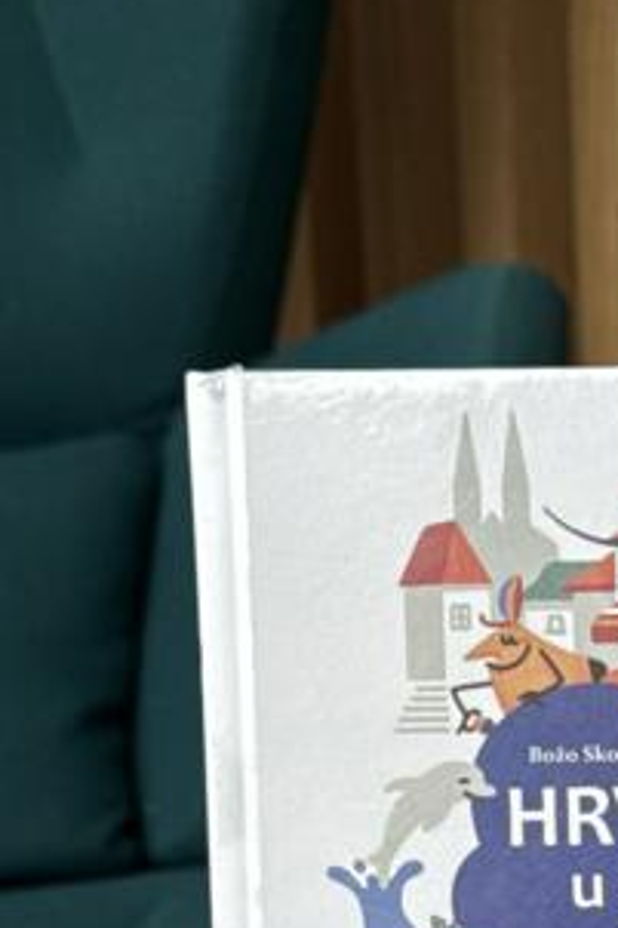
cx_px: 839
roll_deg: +0.7
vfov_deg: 15.0
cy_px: 1198
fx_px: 3377
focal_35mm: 131
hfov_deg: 10.2
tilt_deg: -18.8
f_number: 1.78
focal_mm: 6.76
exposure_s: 1/545
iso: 64
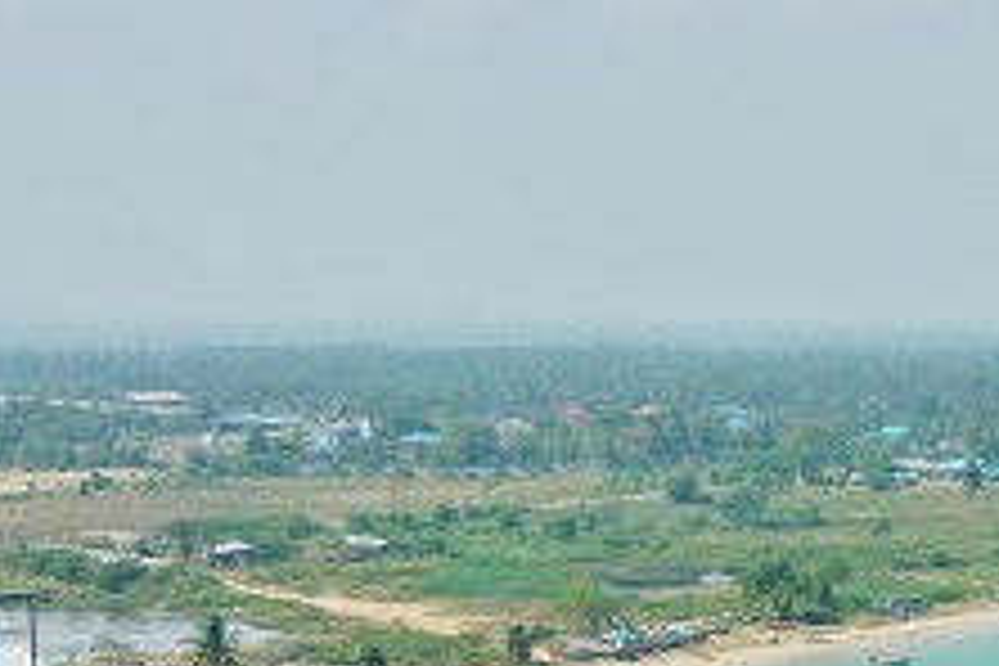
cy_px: 860
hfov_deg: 17.0
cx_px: 1071
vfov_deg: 11.4
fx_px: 3246
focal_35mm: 117
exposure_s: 1/2000
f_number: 11
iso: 640
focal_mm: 36
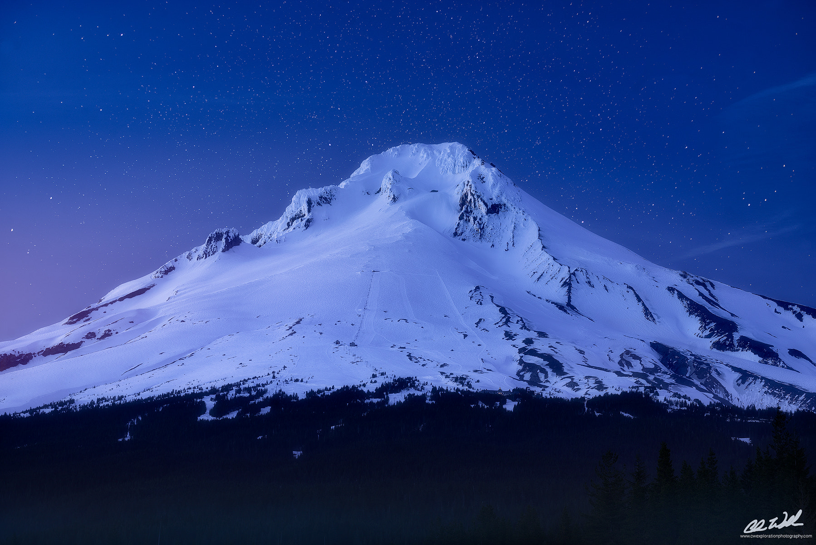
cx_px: 408
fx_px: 2811
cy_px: 272
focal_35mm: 124
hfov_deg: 16.5
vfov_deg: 11.1
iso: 100
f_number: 9
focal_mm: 124
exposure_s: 1.3
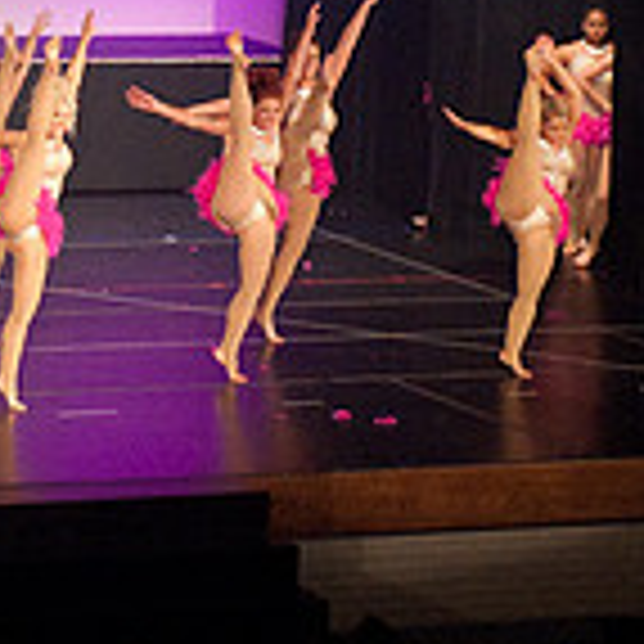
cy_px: -99
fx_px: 5073
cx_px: -270
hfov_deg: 7.2
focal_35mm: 241
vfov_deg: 7.2
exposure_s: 1/200
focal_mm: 70
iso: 3200
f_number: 4
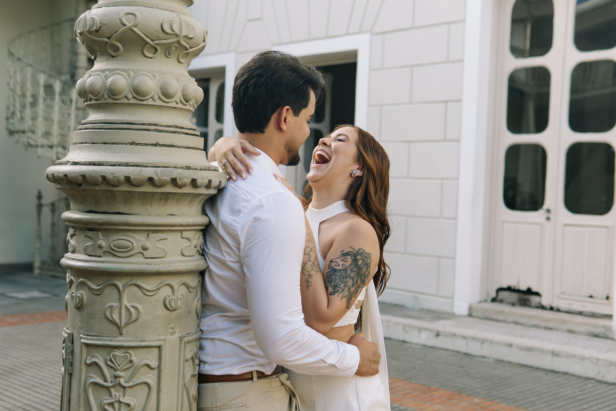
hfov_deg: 43.6
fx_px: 770
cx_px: 308
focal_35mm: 45
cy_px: 206
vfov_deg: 29.9
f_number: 2.5
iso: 100
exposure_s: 1/200
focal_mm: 30
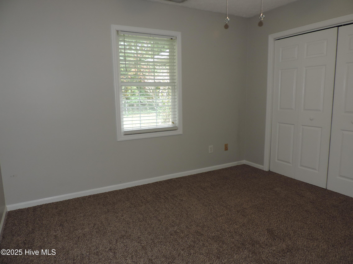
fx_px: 245
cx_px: 176
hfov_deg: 71.6
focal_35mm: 24
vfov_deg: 56.8
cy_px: 132
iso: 200
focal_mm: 4.3
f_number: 3
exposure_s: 1/30
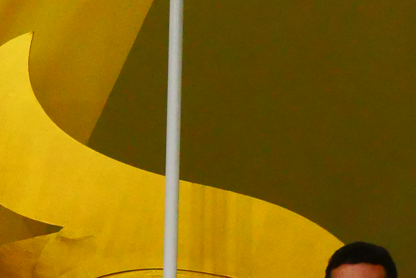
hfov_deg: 6.3
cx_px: -372
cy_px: 535
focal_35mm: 320
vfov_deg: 4.3
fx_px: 3700
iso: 3200
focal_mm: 35
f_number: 8
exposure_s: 1/320
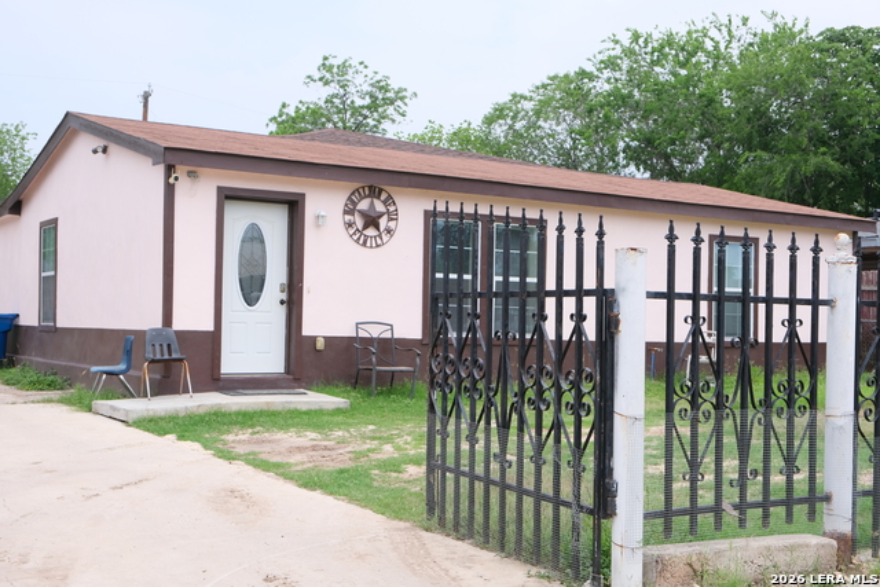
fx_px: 1100
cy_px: 294
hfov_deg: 43.6
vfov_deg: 29.9
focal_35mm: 45
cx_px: 440
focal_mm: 30.2
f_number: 8
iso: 320
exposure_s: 1/340
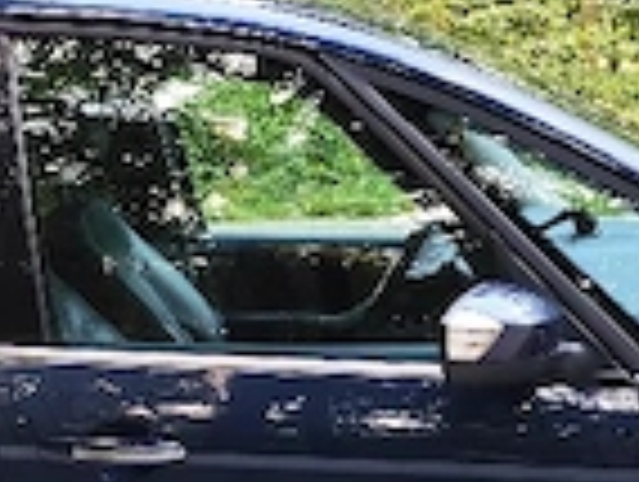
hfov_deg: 20.1
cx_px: 225
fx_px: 1794
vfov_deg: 15.1
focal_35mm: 97
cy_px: 419
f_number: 1.65
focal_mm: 6.14
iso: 320
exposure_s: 1/50
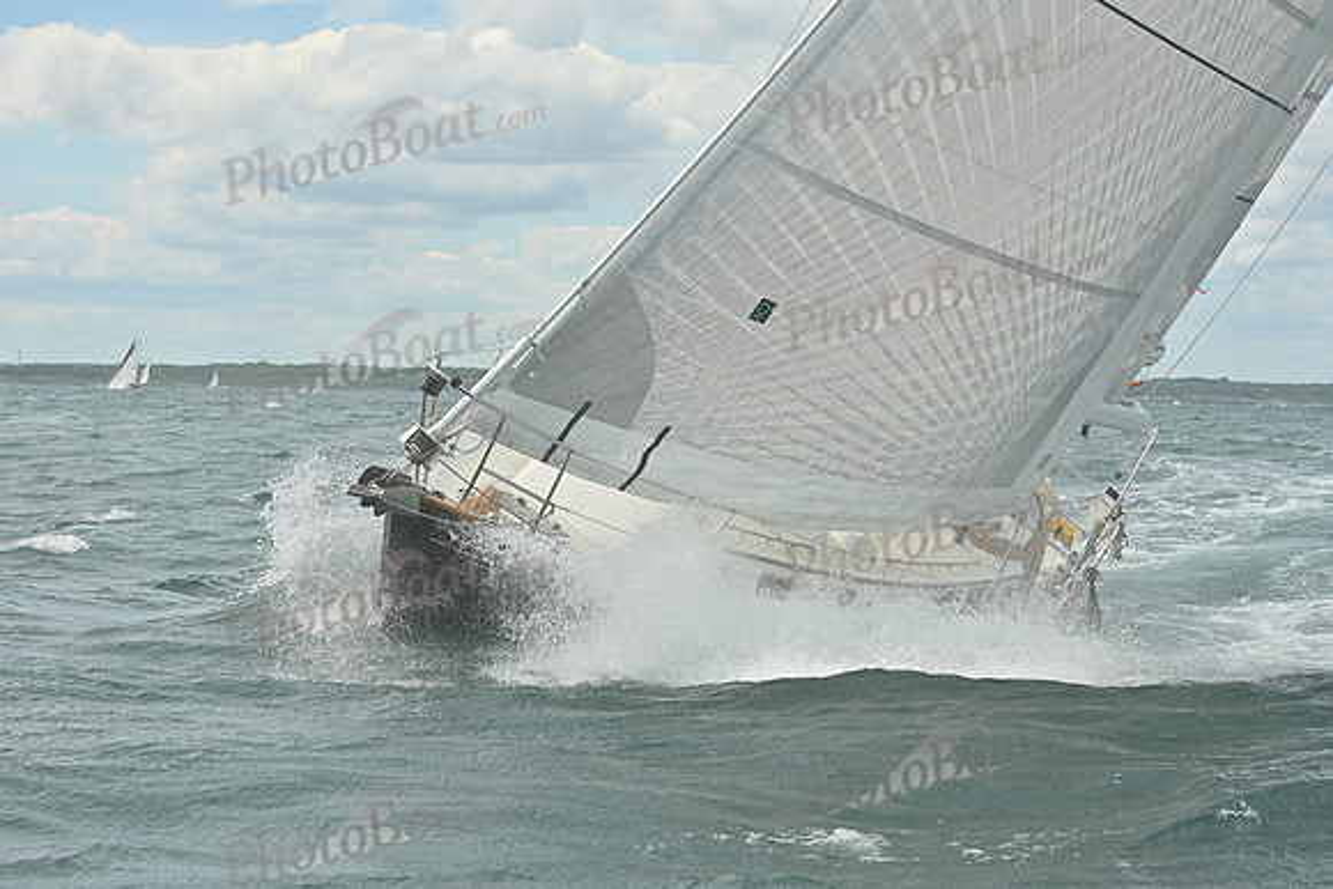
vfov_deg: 16.1
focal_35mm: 85
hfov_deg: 23.9
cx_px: 666
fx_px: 3148
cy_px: 444
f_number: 10
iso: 320
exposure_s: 1/1250
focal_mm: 85
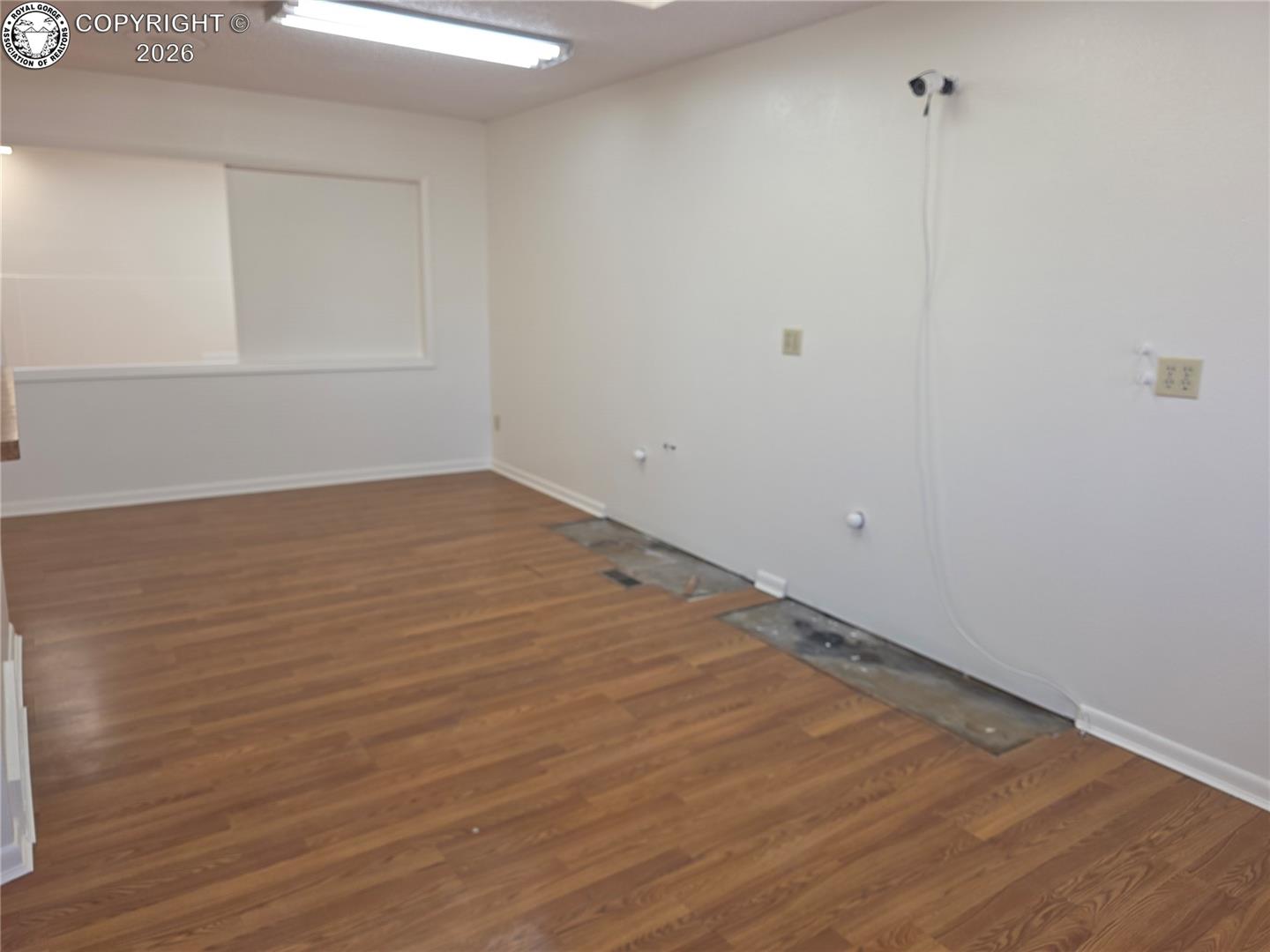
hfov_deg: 73.9
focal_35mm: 23
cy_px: 476
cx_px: 635
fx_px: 844
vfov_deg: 58.9
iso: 20
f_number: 1.7
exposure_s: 1/60
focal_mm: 6.3
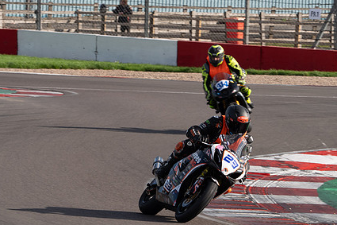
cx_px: 160
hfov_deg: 4.7
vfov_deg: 3.2
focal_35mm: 436
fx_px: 4080
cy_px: 113
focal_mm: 254
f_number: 14
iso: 500
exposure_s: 1/400
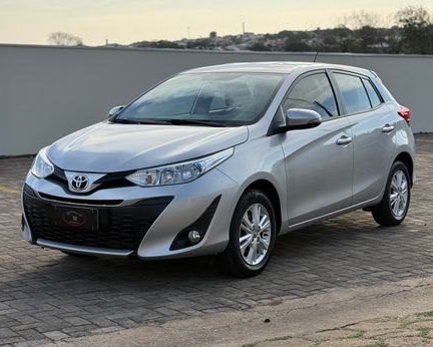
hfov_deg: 36.6
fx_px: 654
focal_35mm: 51
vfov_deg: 29.7
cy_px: 177
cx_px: 232
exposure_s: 1/2146
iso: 100
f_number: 1.78
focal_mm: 6.76
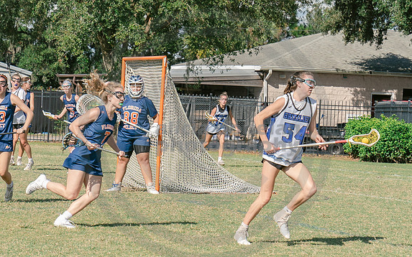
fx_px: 2144
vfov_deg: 6.9
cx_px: 115
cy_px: 125
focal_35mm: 191
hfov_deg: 11.0
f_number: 5.6
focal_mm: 70
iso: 250
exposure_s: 1/1250
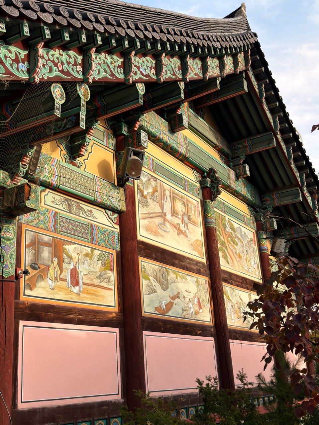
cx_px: 160
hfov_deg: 33.6
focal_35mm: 43
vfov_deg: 43.9
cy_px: 212
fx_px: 528
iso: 64
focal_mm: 6.76
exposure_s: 1/2262
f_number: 1.78
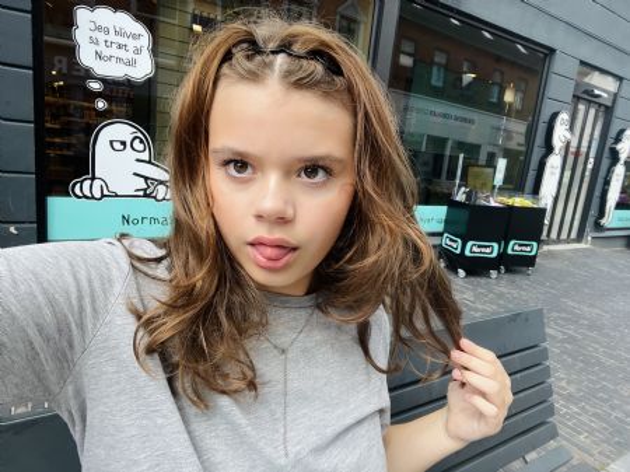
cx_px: 315
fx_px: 418
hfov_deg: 74.0
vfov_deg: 58.8
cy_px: 236
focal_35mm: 23
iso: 25
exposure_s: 1/201
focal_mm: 2.71
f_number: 2.2
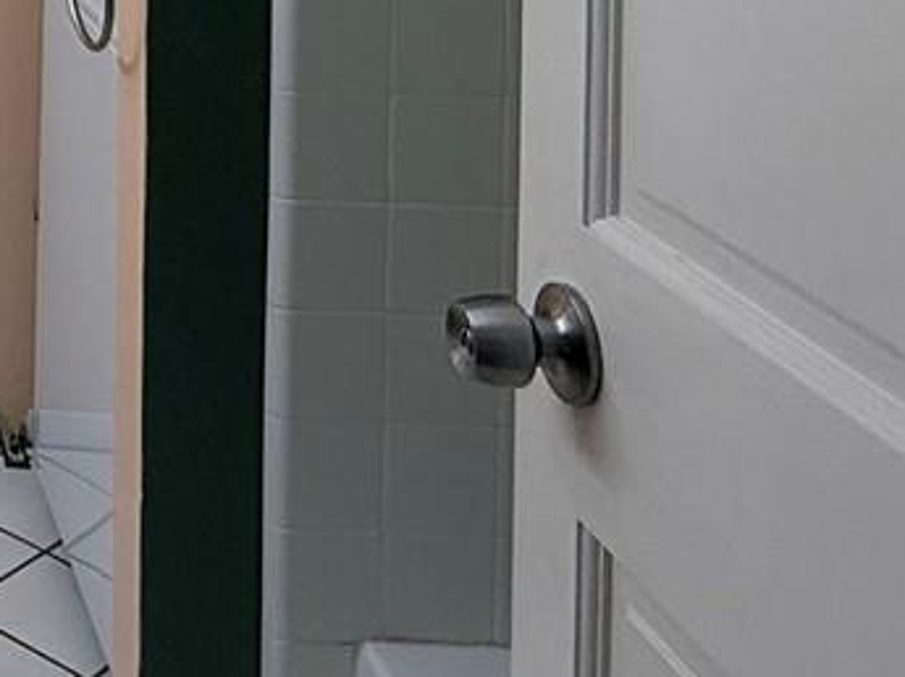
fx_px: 1698
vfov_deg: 19.4
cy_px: -367
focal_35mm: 65
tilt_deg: -0.1
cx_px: -391
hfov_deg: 24.4
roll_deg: -0.3
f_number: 2.2
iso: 125
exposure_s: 1/120
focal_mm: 2.22
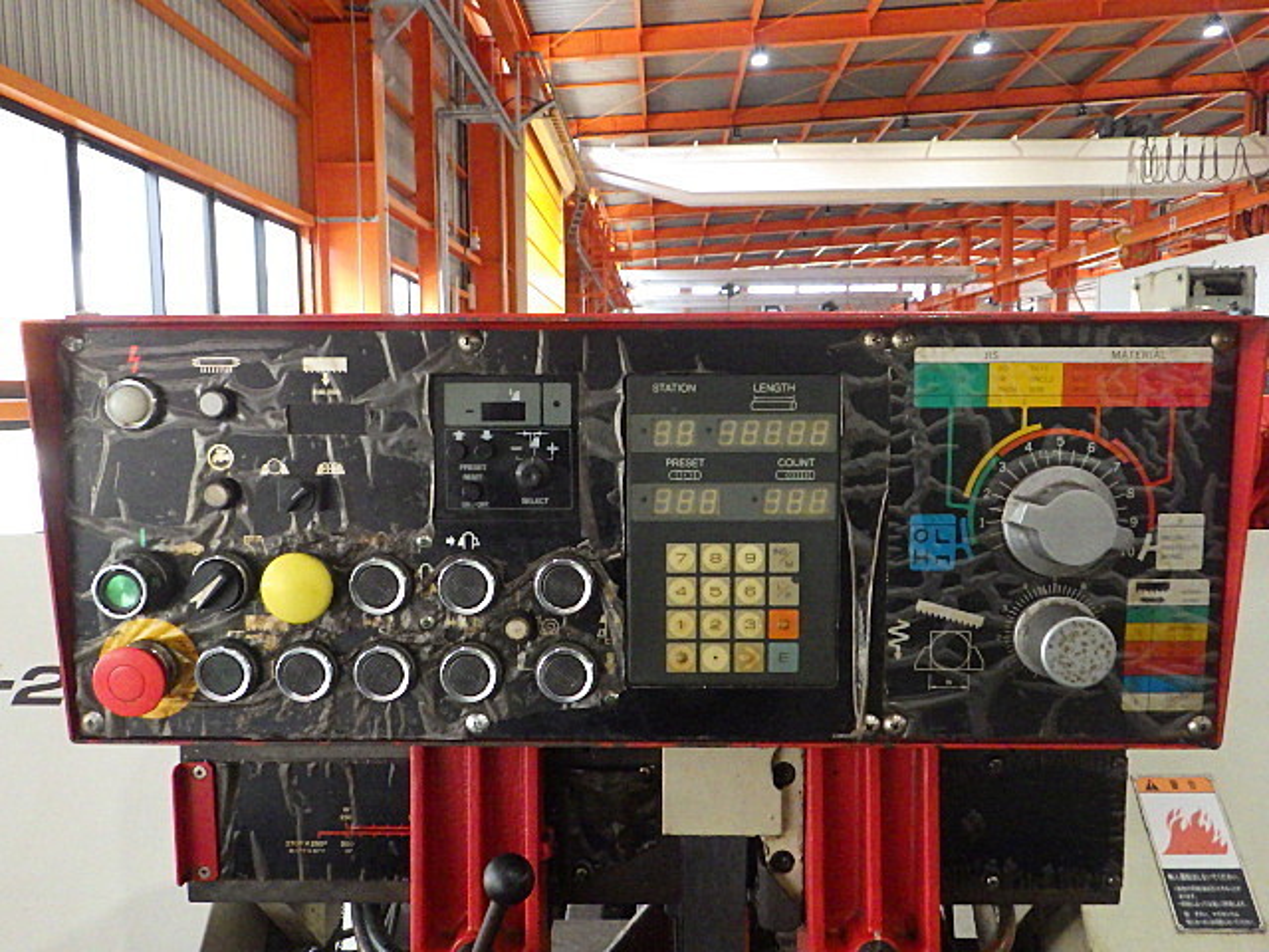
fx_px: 1026
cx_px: 634
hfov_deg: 63.4
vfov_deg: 49.7
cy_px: 476
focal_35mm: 28
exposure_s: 1/45
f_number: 3.5
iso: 500
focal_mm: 5
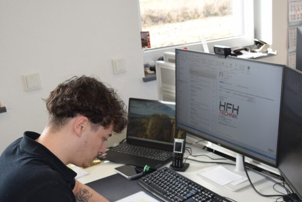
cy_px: 149
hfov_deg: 37.1
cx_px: 204
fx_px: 444
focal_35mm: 53
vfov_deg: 25.2
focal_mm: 22
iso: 400
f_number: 5.6
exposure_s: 1/125
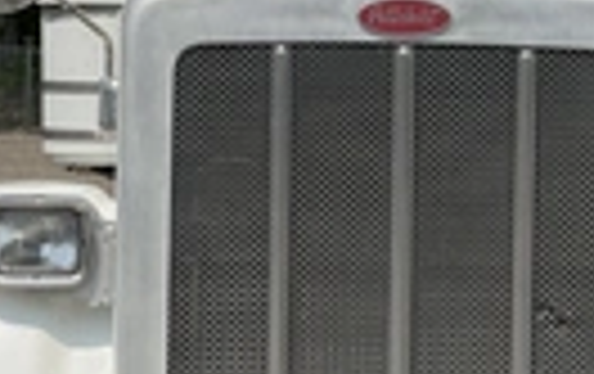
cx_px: 414
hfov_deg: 22.2
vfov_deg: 14.1
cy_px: 149
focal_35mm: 93
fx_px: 1508
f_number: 1.8
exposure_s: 1/2320
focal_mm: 3
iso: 25
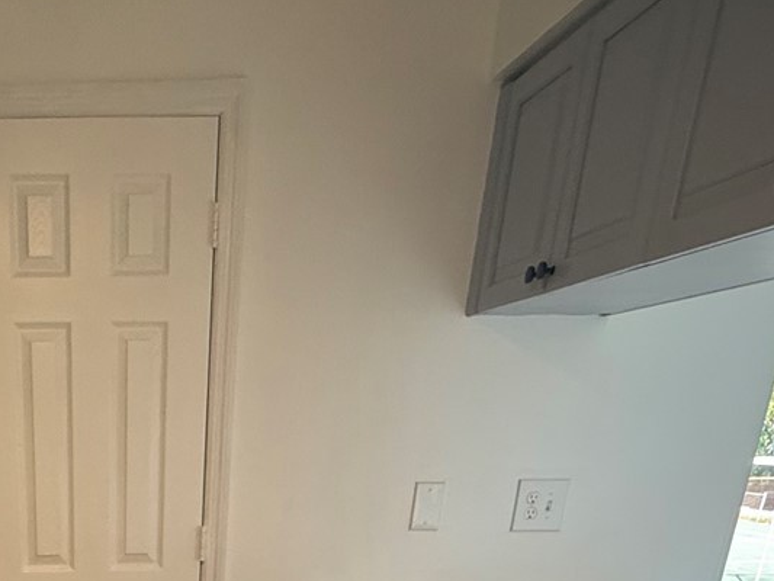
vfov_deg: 26.0
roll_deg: +1.0
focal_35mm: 42
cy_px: 857
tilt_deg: -22.2
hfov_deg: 41.3
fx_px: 939
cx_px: 78
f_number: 2.2
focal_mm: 2.22
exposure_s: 1/120
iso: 250
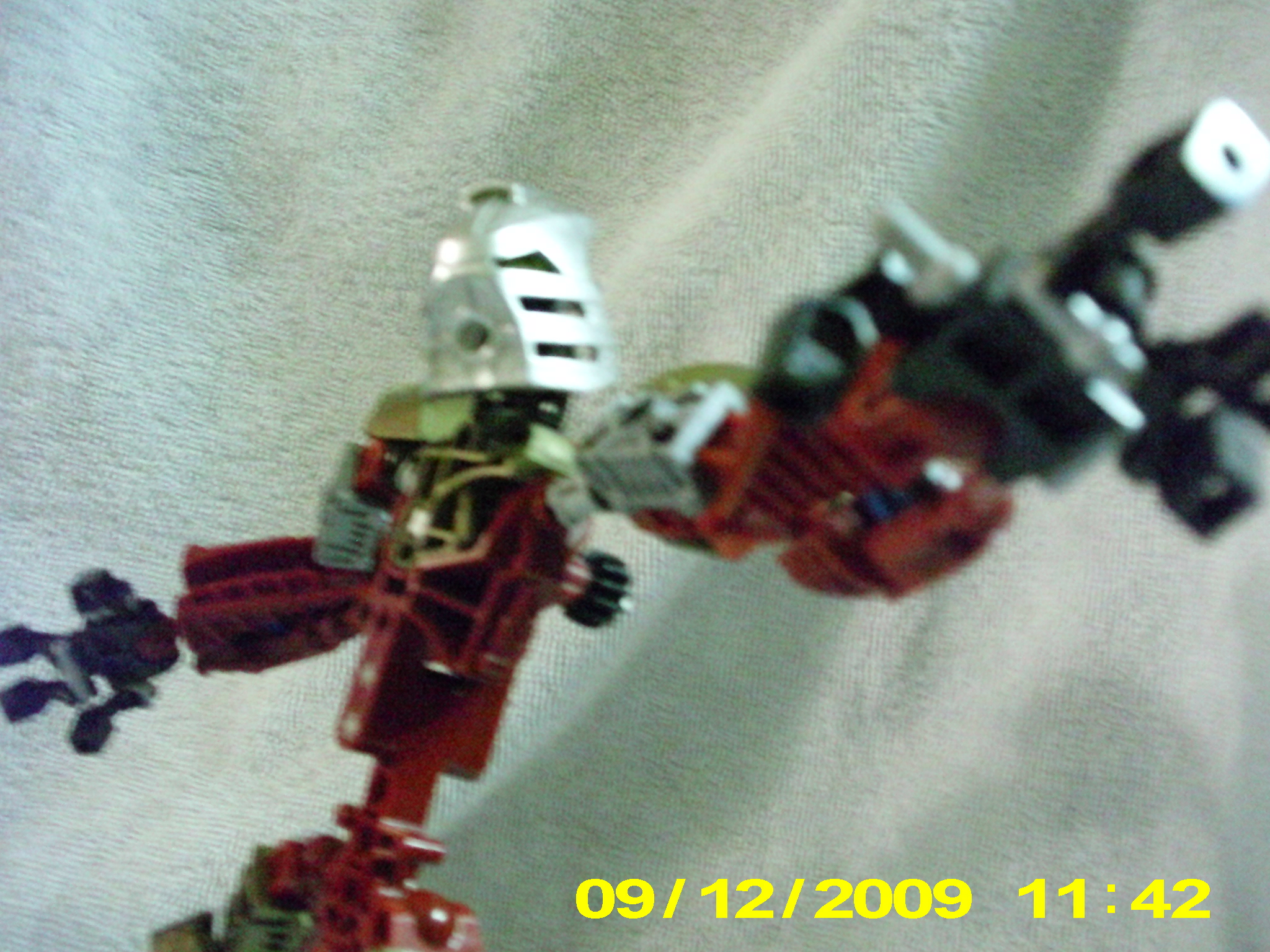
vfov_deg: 37.7
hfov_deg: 49.0
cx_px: 635
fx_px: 1394
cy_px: 476
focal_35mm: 38
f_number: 3.1
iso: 1600
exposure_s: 1/12
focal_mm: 6.3
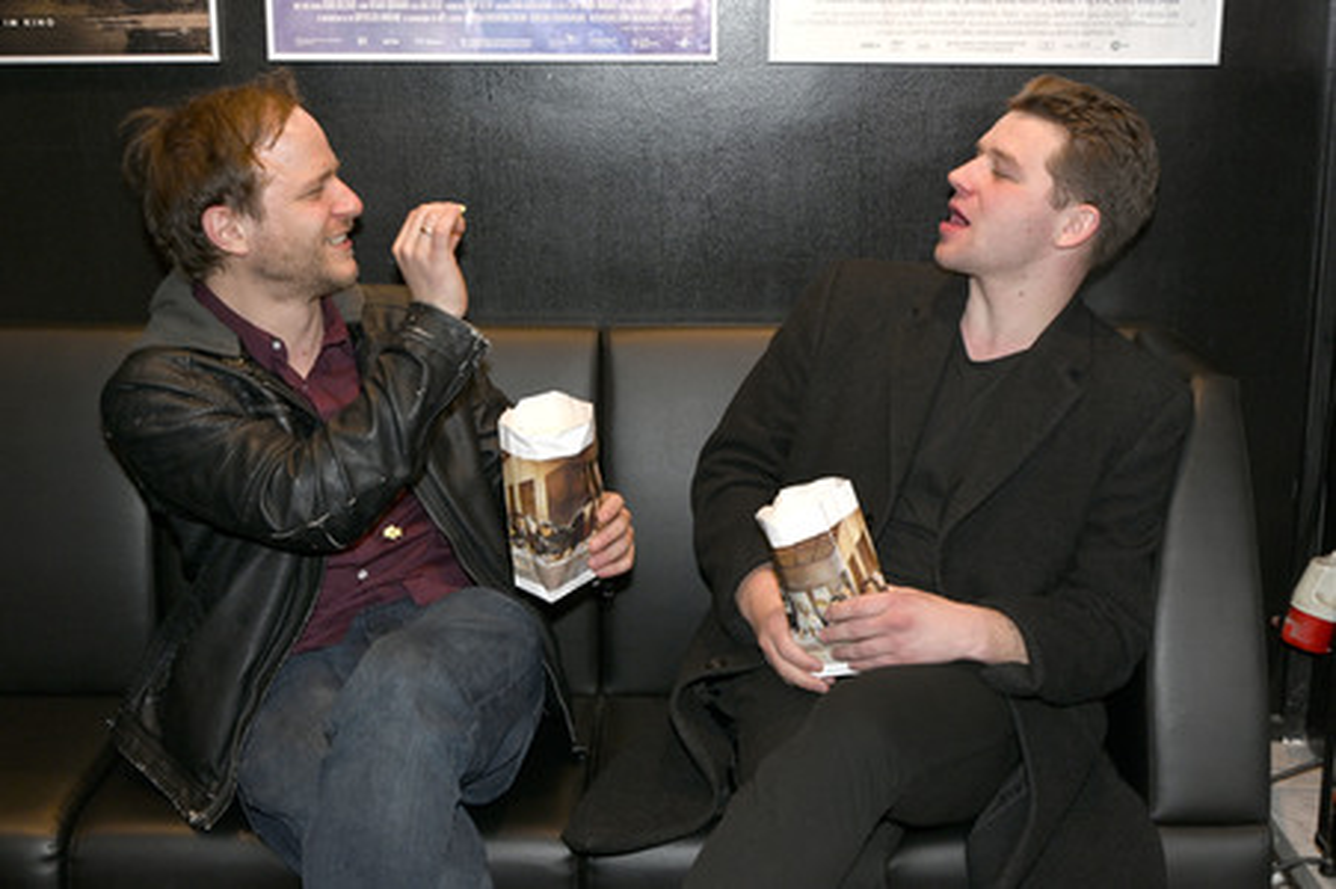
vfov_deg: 30.5
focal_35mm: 44
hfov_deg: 44.5
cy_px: 444
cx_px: 668
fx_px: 1632
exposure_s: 1/125
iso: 1000
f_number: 5.3
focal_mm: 44
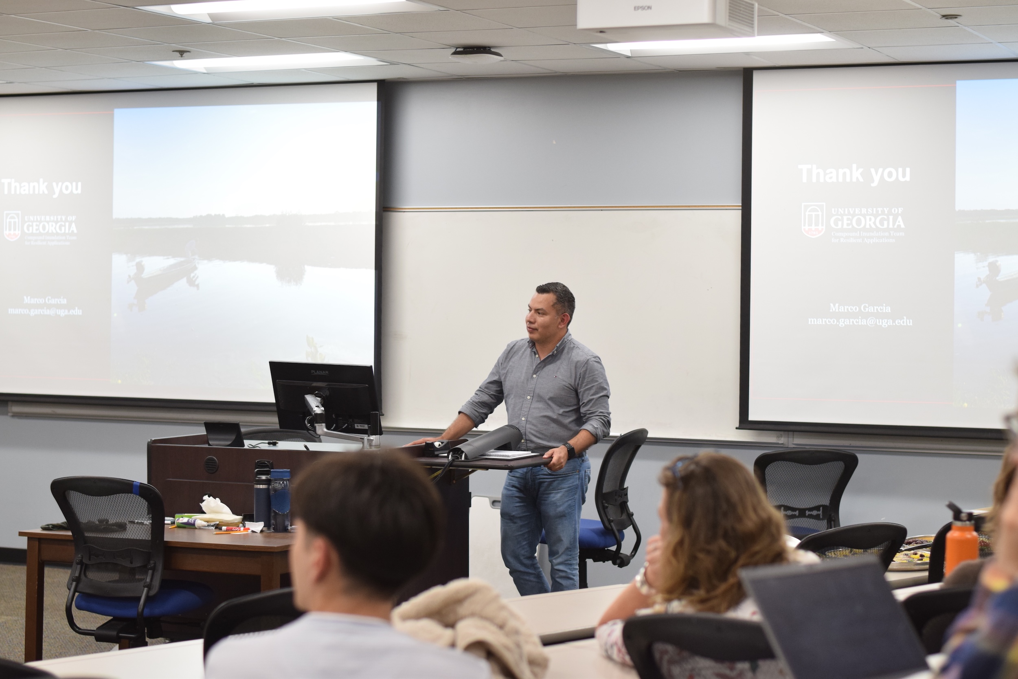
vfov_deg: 18.2
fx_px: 2121
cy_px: 340
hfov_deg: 27.0
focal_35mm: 75
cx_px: 509
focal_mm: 50
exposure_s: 1/250
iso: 800
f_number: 2.8
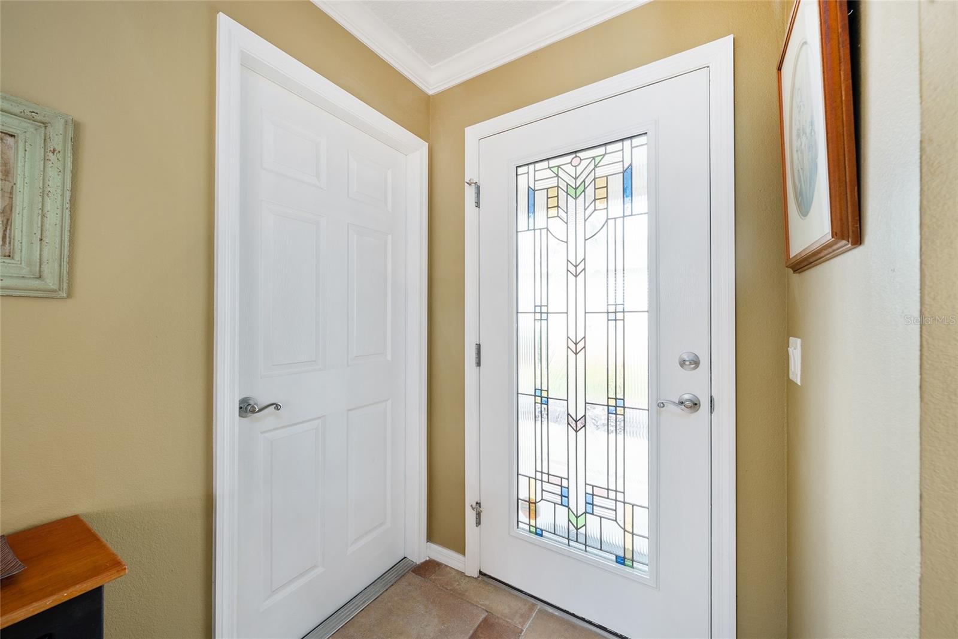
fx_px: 372
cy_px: 320
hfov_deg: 104.3
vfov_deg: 81.2
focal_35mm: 14
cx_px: 479
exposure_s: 1/3
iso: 100
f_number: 7.1
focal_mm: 14
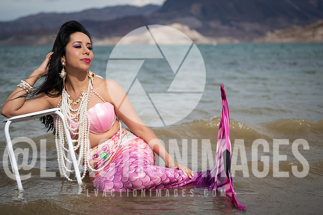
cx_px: 170
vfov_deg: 19.7
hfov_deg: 29.2
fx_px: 619
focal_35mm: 69
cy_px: 109
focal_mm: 61
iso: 64
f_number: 2.8
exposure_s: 1/1600
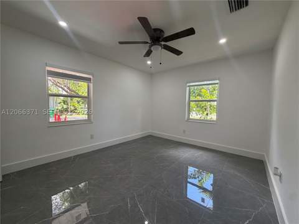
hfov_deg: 102.1
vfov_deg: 85.7
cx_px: 150
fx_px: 121
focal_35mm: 14
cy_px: 112
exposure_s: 1/120
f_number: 2.2
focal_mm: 2.22
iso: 160
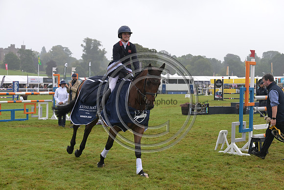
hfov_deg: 28.8
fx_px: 552
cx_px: 142
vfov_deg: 19.5
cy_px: 95
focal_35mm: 70
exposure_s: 1/800
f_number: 5.6
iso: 720
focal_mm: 70
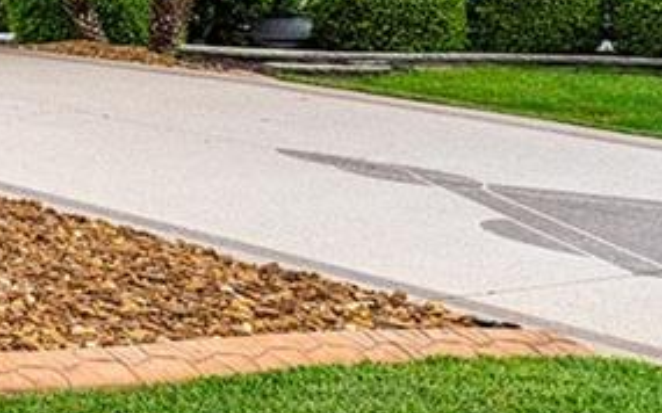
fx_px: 1443
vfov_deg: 15.6
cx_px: -1078
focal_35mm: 80
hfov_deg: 13.6
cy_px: -97
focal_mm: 14
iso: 320
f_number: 8
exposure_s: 1/1000
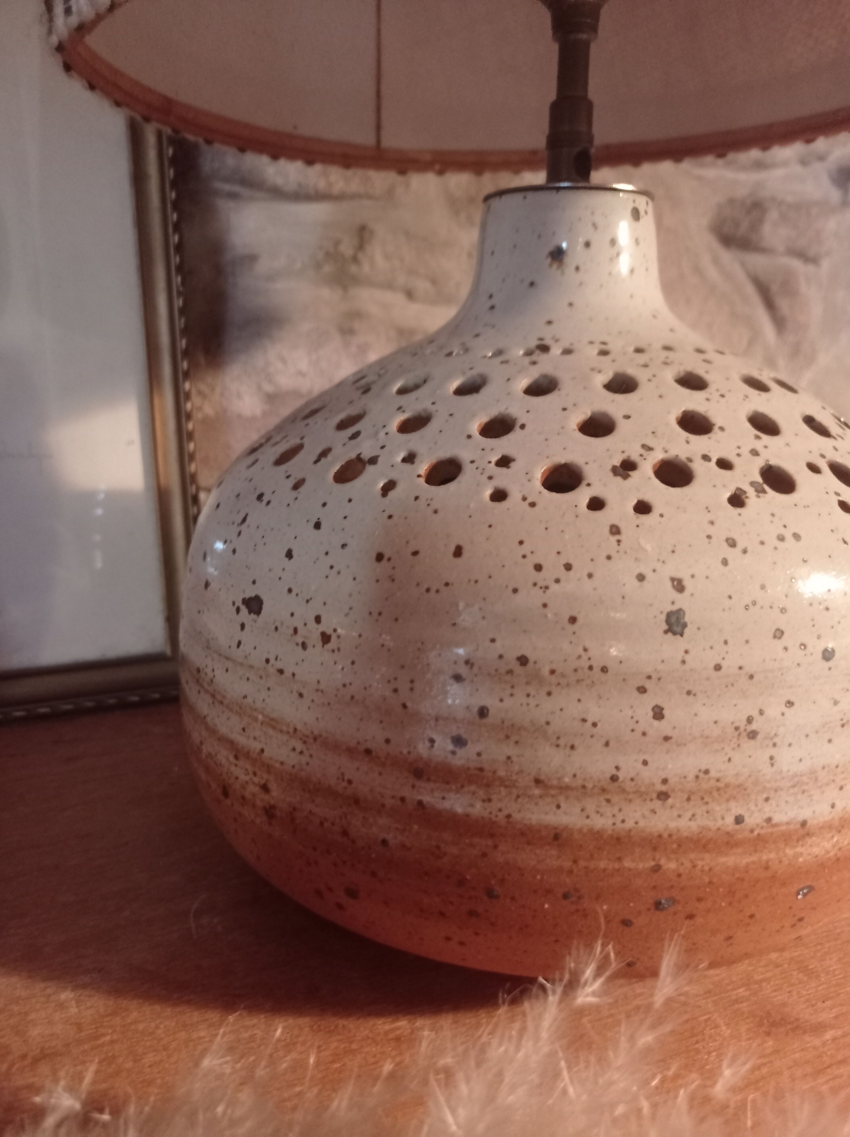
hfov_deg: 49.7
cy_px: 568
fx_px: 918
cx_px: 425
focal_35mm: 28
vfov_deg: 63.5
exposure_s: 1/25
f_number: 1.79
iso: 850
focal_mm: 4.7
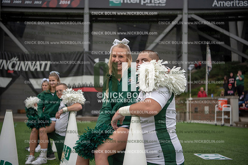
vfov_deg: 28.1
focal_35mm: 48
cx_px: 124
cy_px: 82
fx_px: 331
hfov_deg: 41.1
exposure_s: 1/1000
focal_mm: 48
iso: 250
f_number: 2.8
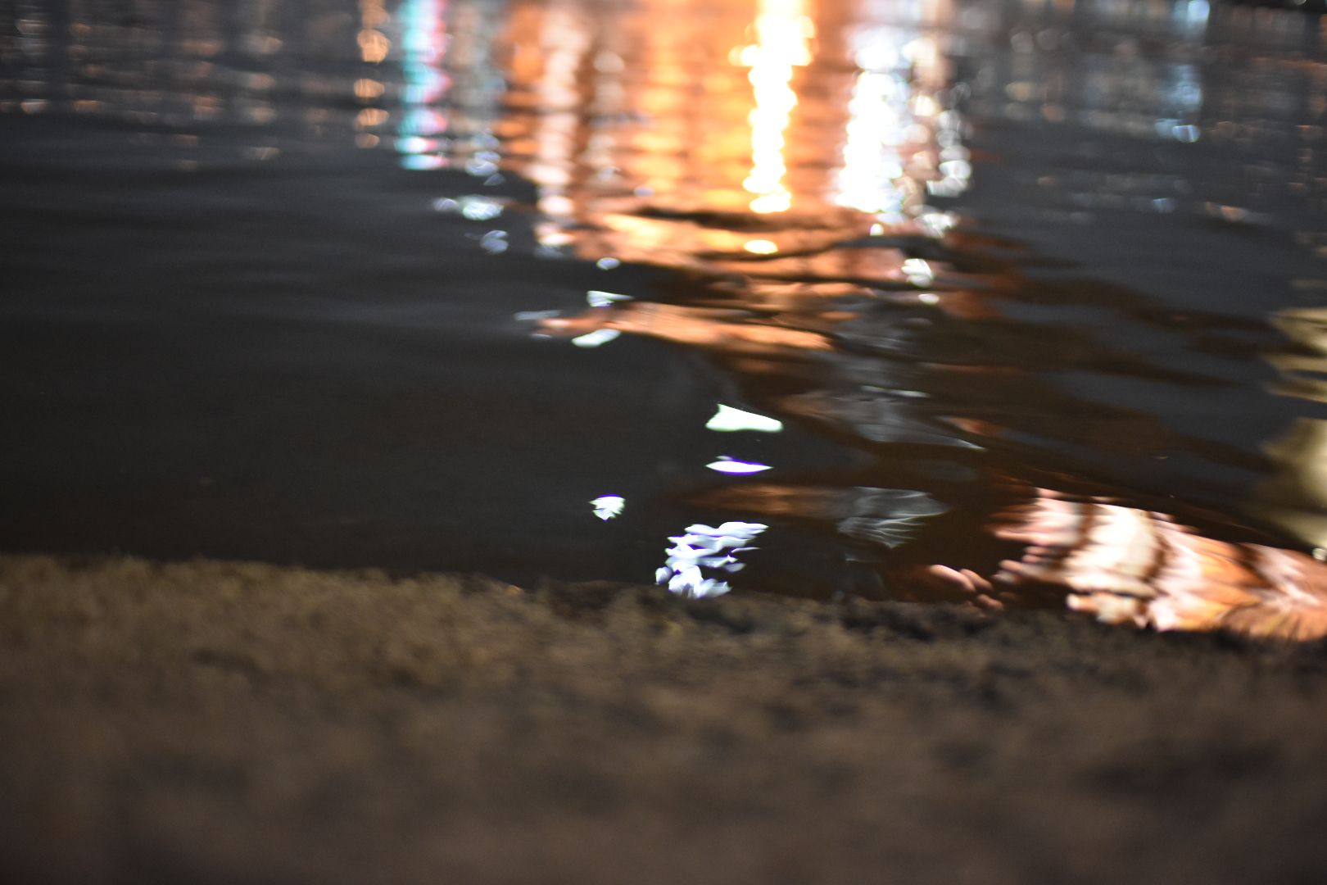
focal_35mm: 45
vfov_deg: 29.9
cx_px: 664
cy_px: 442
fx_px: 1659
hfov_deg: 43.6
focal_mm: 30
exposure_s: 1/20
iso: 2000
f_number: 1.4
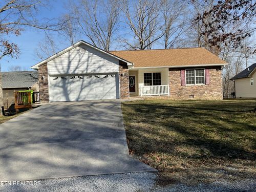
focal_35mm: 29
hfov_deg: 61.7
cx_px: 128
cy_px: 96
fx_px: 214
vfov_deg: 48.2
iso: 16
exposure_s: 1/1577
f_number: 1.8
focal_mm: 3
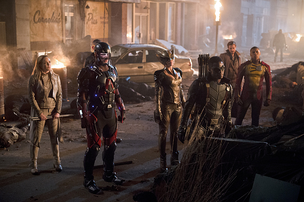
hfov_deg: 35.6
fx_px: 473
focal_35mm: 56
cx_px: 152
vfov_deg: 24.2
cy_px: 101
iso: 5000
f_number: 2.8
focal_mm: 56
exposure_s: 1/125
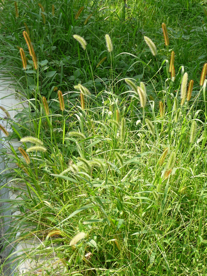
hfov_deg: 19.4
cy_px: 138
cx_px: 104
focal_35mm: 76
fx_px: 606
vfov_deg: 25.7
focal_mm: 7.6
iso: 100
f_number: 4.1
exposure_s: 1/200
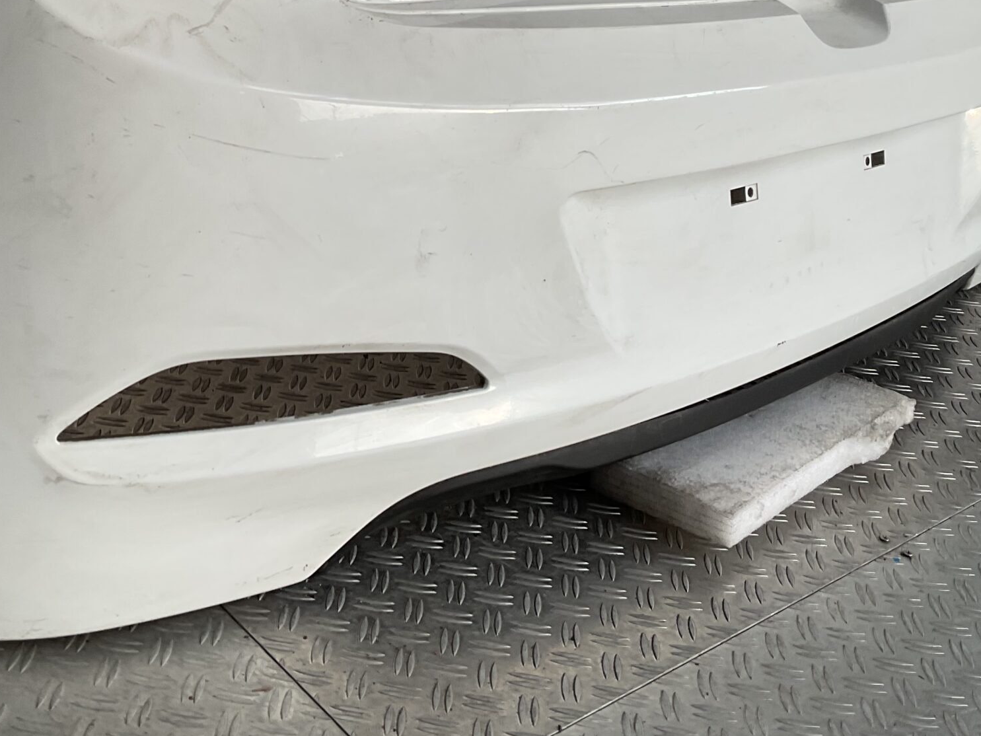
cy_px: 151
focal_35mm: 50
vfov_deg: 28.5
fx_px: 1417
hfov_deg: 38.1
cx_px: 414
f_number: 1.8
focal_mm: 3
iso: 25
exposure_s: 1/120
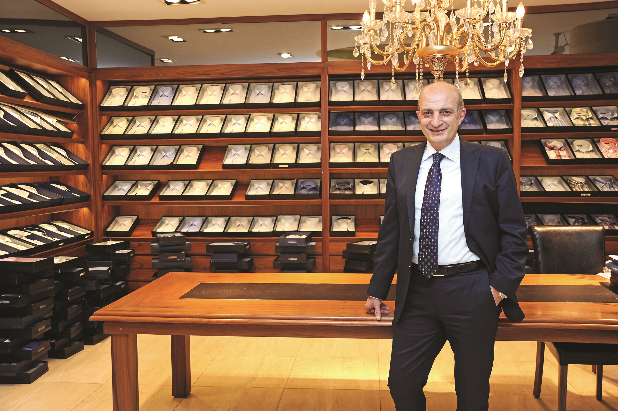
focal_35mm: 34
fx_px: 583
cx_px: 309
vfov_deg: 38.8
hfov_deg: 55.8
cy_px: 206
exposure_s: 1/60
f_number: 5.6
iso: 320
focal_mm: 34
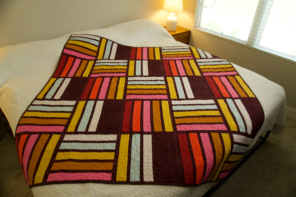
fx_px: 197
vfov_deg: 53.1
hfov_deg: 73.7
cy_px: 98
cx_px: 148
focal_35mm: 24
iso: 400
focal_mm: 16
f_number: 3.5
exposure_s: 1/100
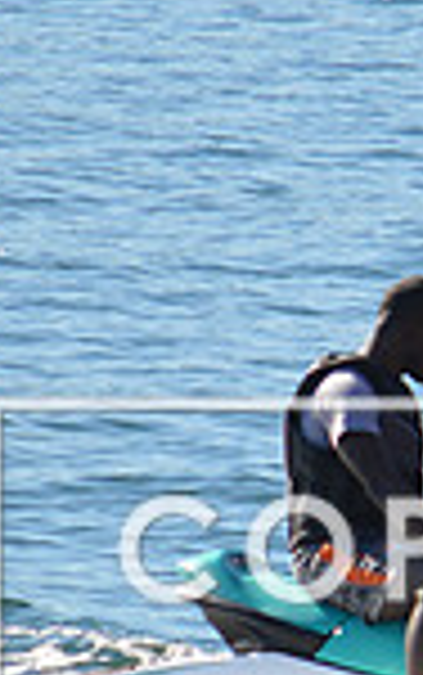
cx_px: 518
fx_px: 19054
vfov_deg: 2.0
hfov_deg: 1.3
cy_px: 549
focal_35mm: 1035
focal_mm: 175
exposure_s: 1/500
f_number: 5.6
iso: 140
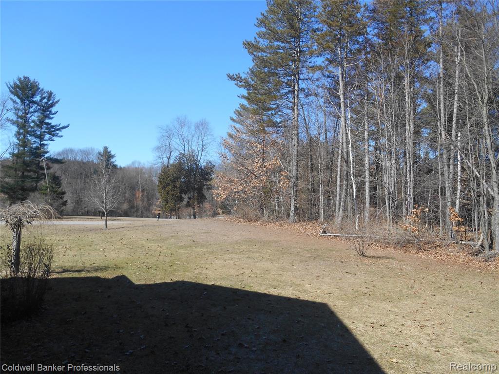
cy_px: 187
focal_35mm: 26
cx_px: 250
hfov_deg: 67.3
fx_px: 375
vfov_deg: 53.1
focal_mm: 4.7
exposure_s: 1/500
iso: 80
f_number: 3.4
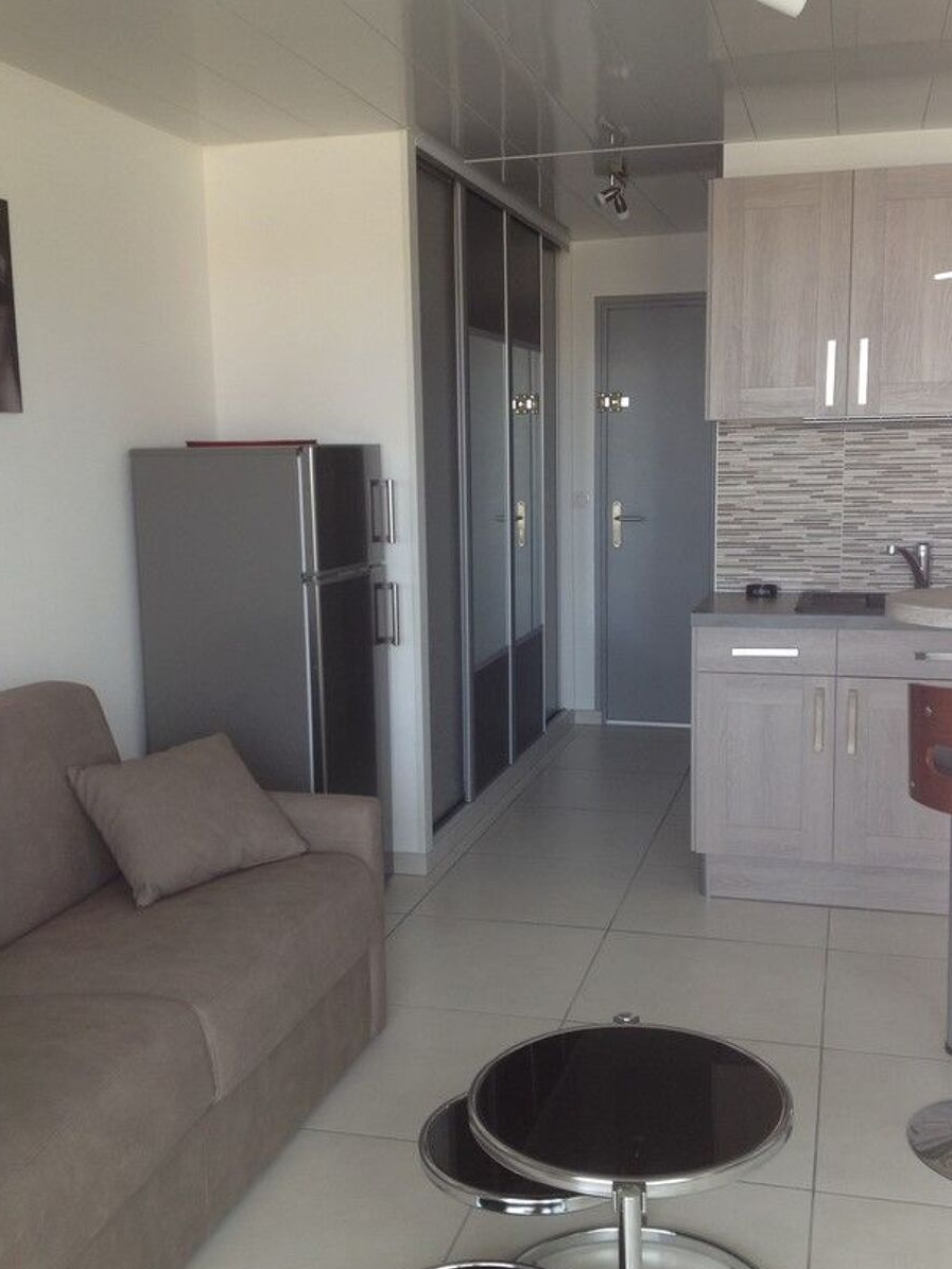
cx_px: 502
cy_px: 642
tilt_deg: -7.6
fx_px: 1430
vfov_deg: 47.9
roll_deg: +0.0
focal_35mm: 39
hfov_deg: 36.8
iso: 50
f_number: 2.4
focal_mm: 4.28
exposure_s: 1/60
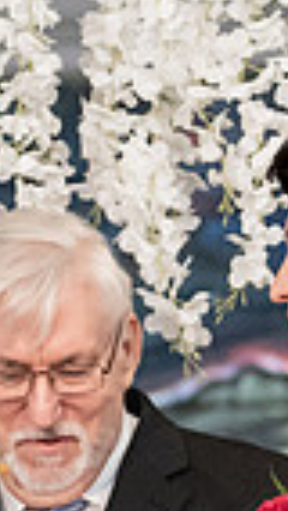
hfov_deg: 2.1
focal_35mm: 592
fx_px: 8028
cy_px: 596
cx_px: 72
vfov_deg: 3.6
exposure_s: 1/200
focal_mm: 138
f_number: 4
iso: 8000
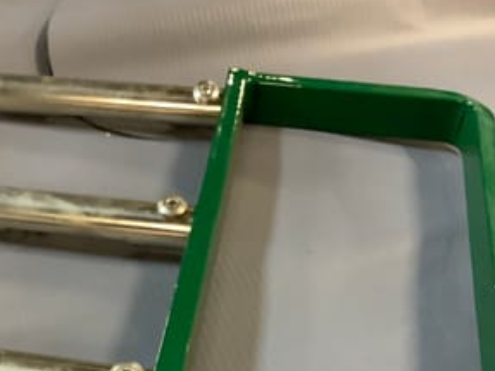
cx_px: 197
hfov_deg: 35.4
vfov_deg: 26.5
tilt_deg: -47.0
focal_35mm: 54
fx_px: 772
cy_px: 303
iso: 320
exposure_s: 1/25
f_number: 2.4
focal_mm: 3.3
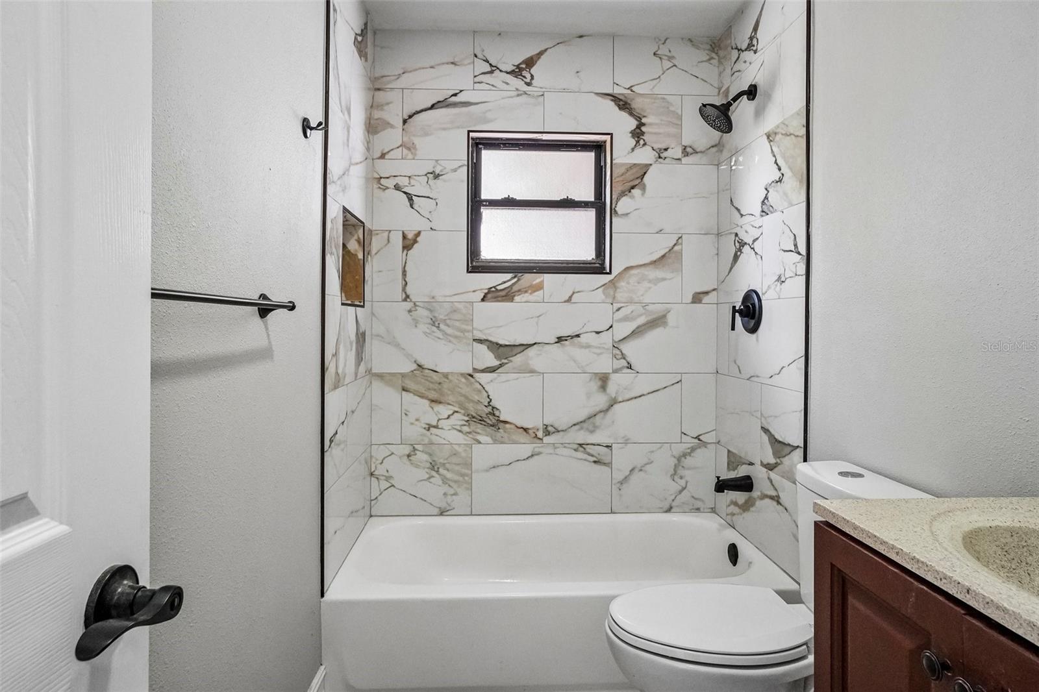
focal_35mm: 20
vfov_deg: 63.2
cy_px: 346
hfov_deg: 85.4
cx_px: 520
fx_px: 563
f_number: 8
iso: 1600
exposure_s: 1/30
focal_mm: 13
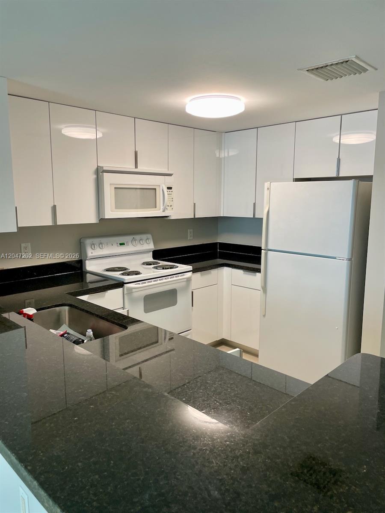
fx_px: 386
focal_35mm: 26
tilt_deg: -8.6
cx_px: 192
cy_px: 256
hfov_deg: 53.1
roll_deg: -0.2
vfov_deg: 67.3
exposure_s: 1/60
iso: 64
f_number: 1.6
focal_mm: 4.2
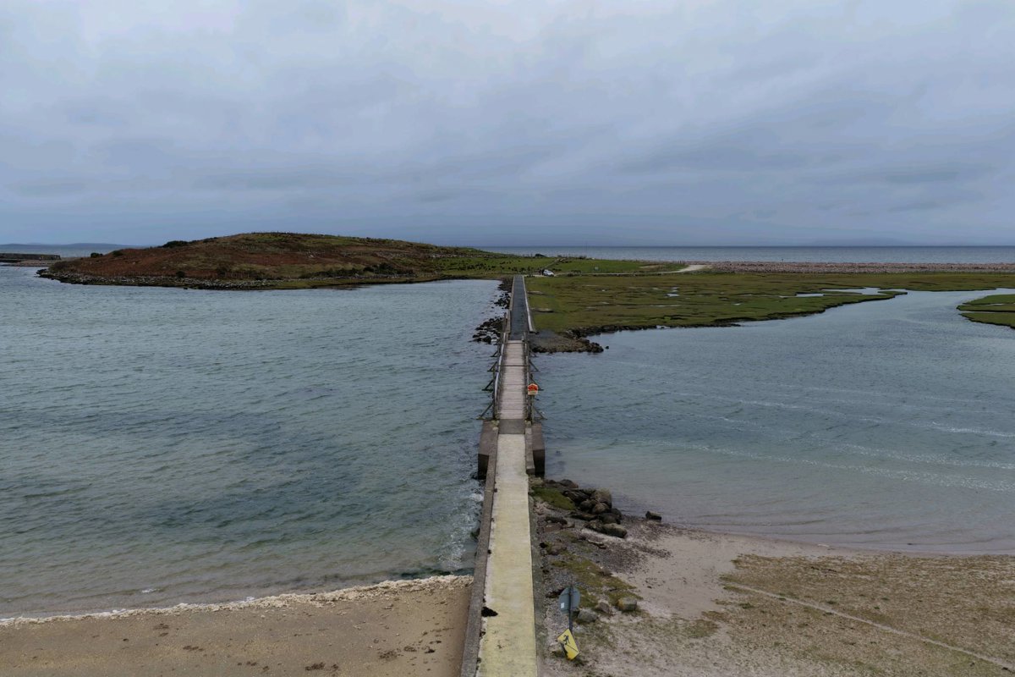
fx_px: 789
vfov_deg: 46.4
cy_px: 338
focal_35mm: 28
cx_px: 508
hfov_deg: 65.5
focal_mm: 14.45
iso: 125
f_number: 2.8
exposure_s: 1/240
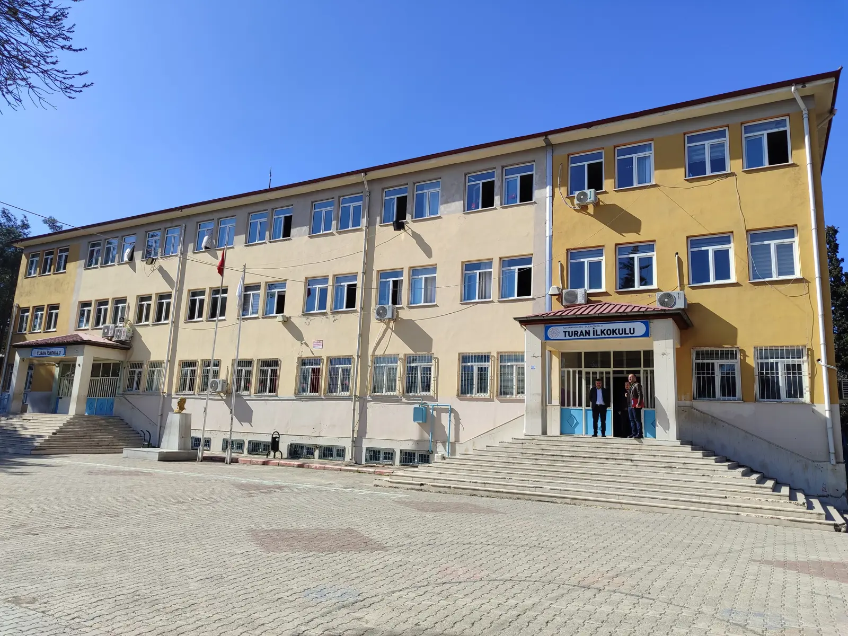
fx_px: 612
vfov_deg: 54.9
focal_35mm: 25
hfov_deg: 69.4
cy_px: 318
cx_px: 424
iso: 50
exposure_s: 1/673
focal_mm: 5.95
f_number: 1.89
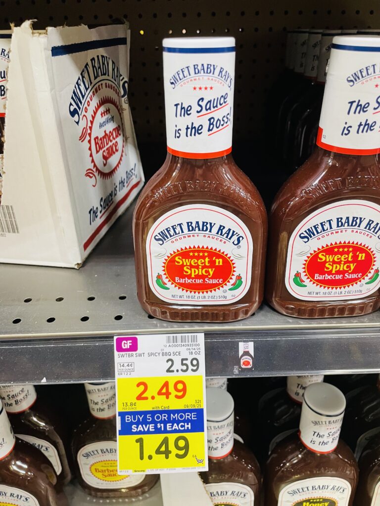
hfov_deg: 53.1
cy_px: 253
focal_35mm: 26
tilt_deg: -30.2
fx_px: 381
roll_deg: +1.3
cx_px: 190
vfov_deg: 67.3
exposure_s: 1/60
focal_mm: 4.2
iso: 250
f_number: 1.6
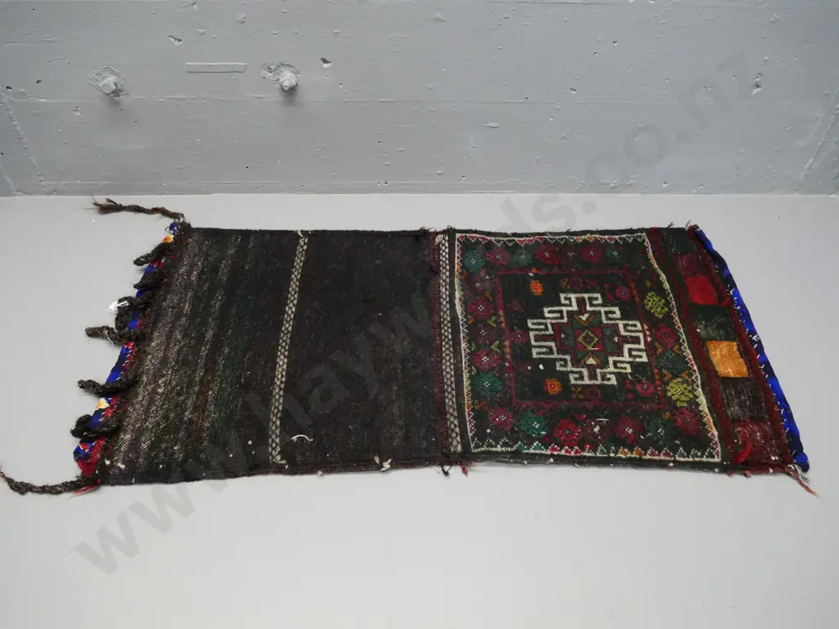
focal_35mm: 26
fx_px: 630
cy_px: 314
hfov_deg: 67.3
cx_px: 420
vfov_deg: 53.1
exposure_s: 1/60
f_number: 5.6
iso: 1600
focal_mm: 13
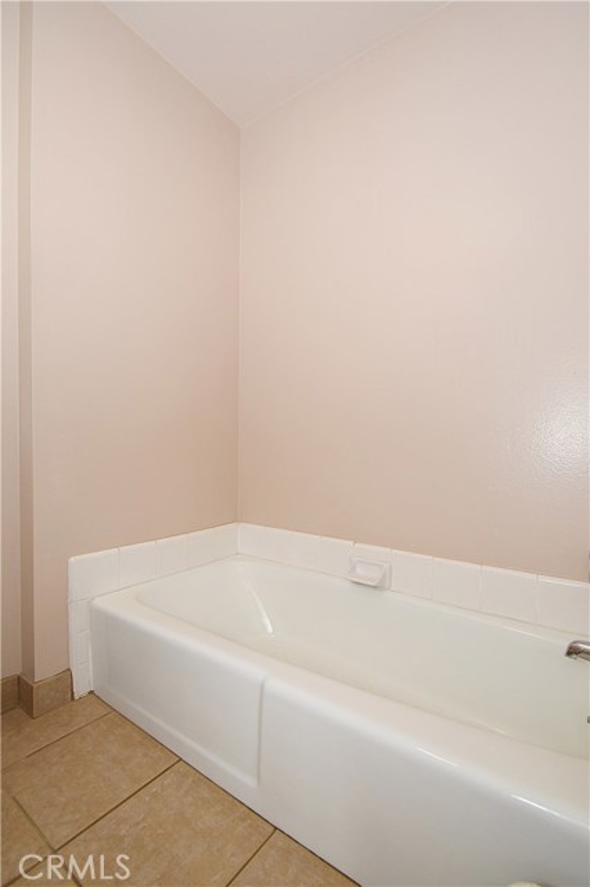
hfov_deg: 77.3
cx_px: 295
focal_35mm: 15
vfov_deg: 100.4
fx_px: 369
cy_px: 444
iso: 320
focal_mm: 10
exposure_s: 1/40
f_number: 8
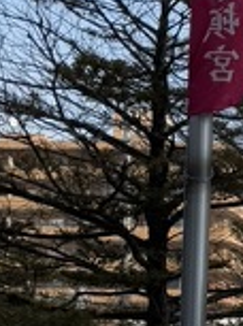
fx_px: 1513
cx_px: 637
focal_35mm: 161
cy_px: 347
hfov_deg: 8.2
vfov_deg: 12.1
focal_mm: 6.76
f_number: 1.78
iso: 80
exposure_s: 1/2604
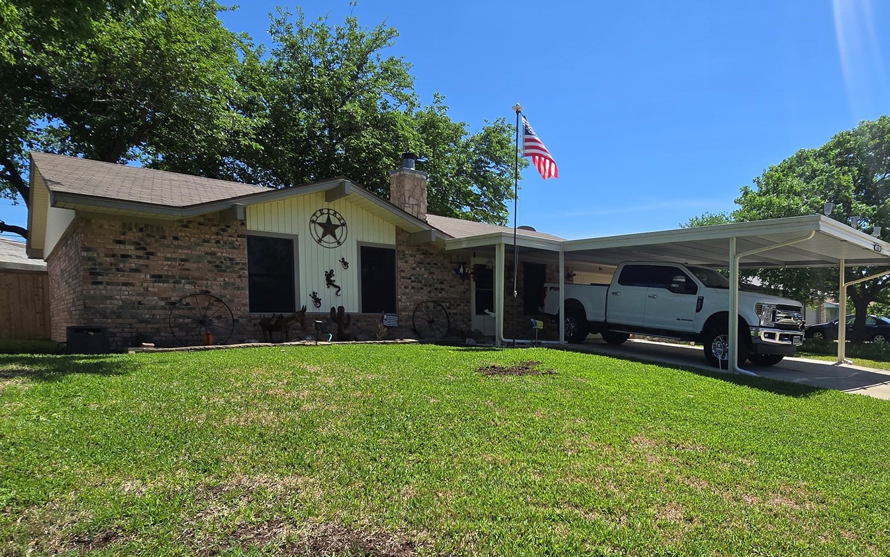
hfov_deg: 81.3
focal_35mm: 21
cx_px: 532
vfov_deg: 56.5
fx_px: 509
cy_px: 352
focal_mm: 2.2
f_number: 2.2
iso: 50
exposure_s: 1/2483
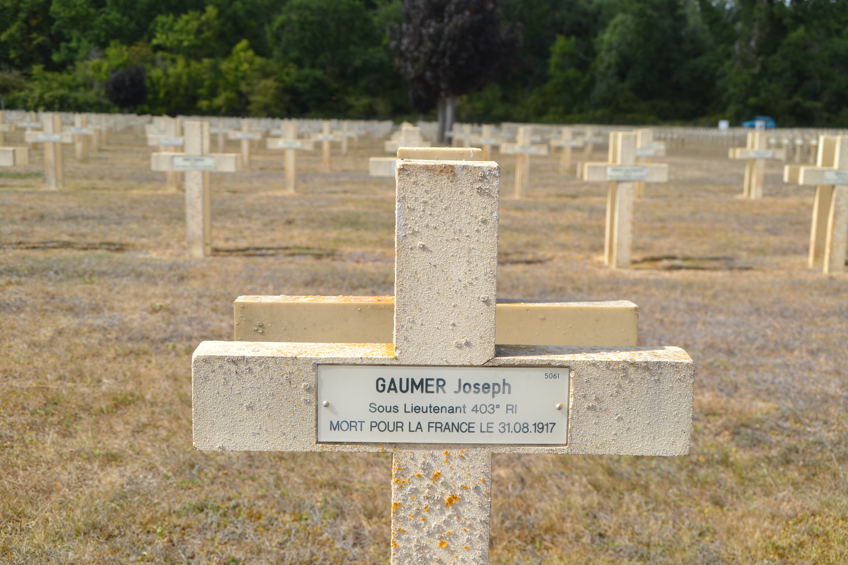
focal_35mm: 48
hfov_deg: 41.1
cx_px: 424
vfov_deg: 28.1
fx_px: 1131
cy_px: 282
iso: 100
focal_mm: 32
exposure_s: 1/250
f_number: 8
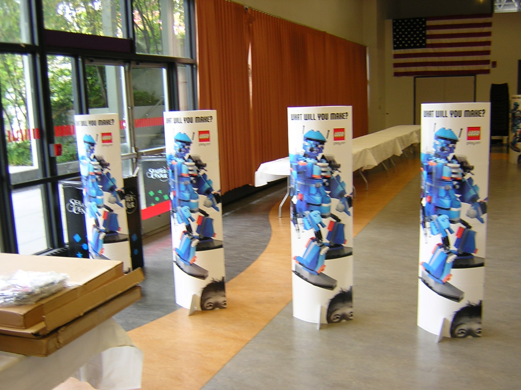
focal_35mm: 36
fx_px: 542
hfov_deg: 51.4
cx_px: 260
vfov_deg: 39.7
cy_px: 195
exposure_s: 1/22.1
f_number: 2.6
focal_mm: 4.7
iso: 100
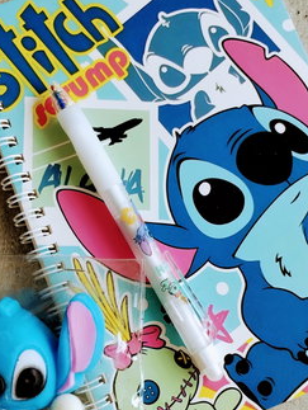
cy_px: 238
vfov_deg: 41.1
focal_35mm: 46
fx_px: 545
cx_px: 136
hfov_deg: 31.5
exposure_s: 1/100
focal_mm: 4.27
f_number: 1.8
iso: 182
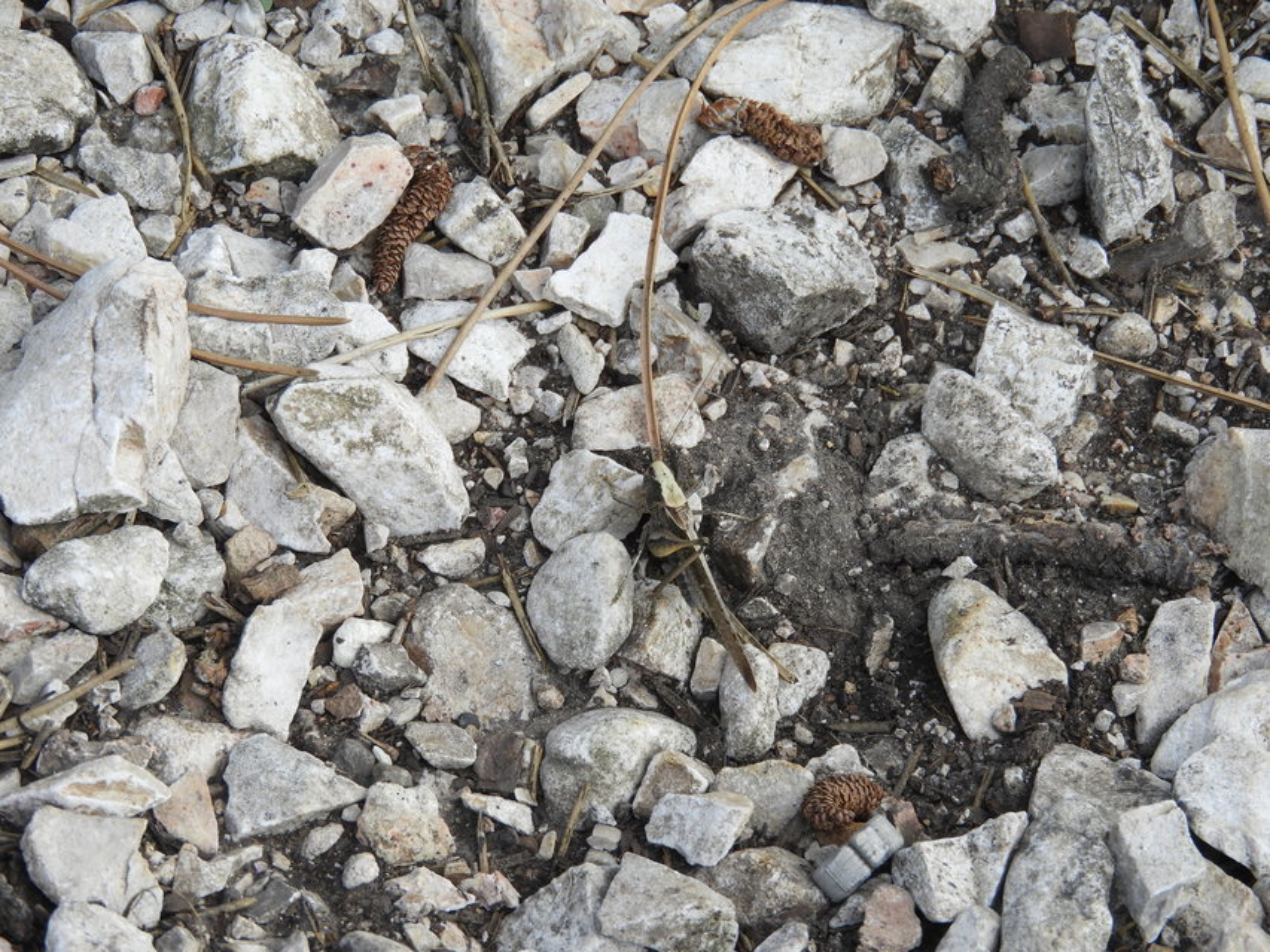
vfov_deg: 5.9
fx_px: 9173
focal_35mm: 250
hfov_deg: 7.9
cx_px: 635
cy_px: 476
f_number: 5.5
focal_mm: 44.8
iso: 100
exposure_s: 1/160
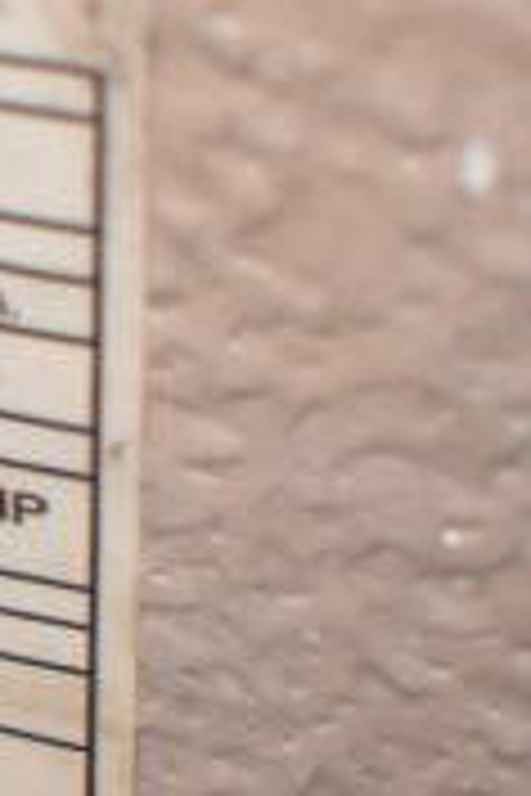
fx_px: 3761
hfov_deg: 7.7
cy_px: 229
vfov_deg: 12.1
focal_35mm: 170
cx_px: -612
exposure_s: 1/4000
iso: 3600
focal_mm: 22
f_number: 3.8
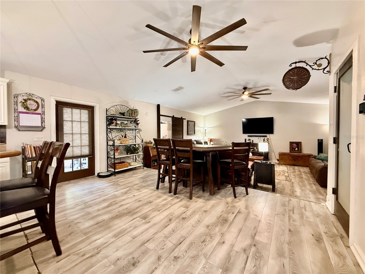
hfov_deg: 102.1
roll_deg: -0.4
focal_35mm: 14
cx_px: 182
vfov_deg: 85.7
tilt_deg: -0.9
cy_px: 137
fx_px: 148
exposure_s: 1/60
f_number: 2.2
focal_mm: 2.22
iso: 640
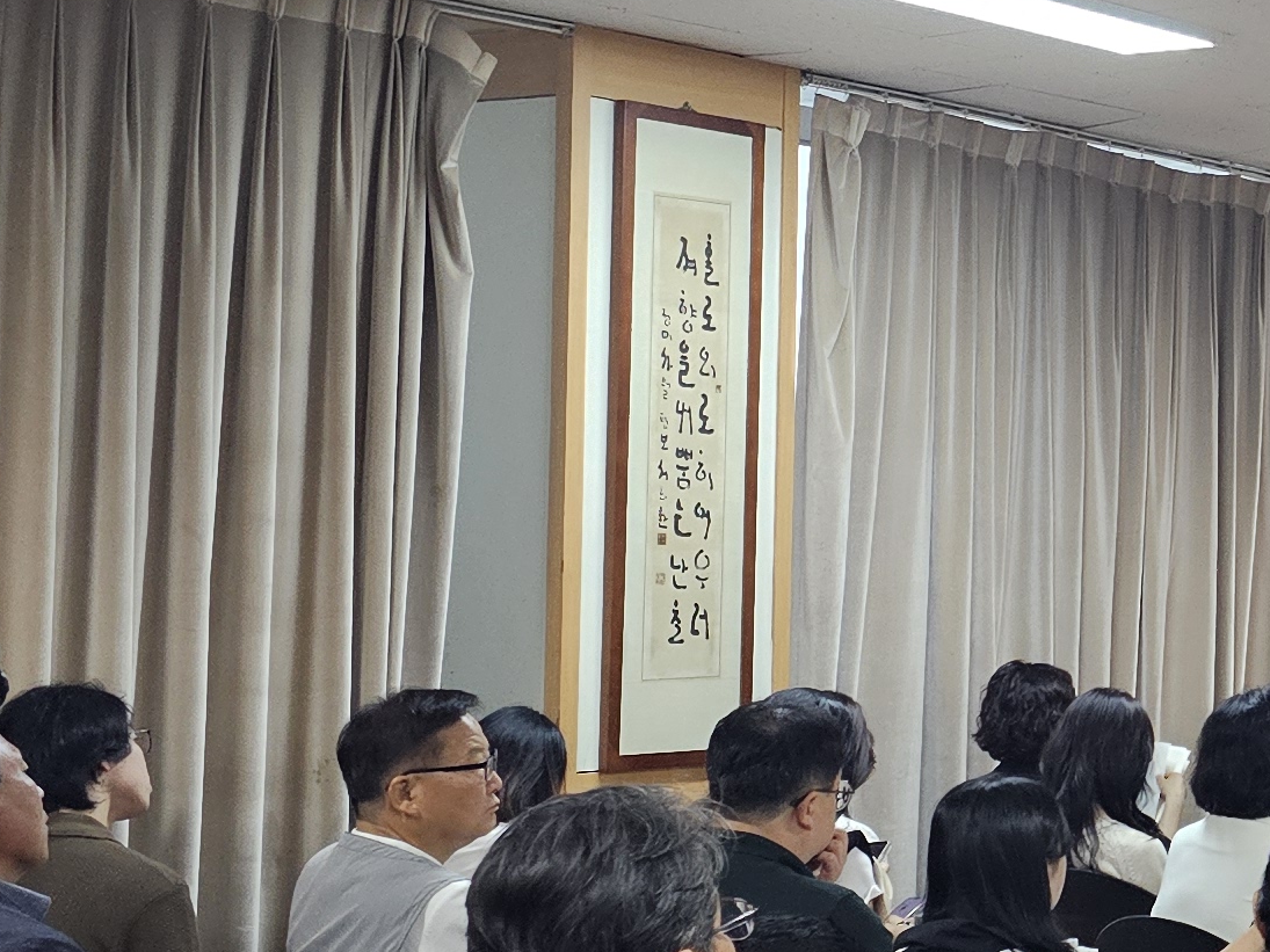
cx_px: 1820
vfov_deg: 17.6
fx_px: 3081
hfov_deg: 20.4
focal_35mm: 84
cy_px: 460
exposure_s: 1/120
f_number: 1.7
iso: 400
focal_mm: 6.3
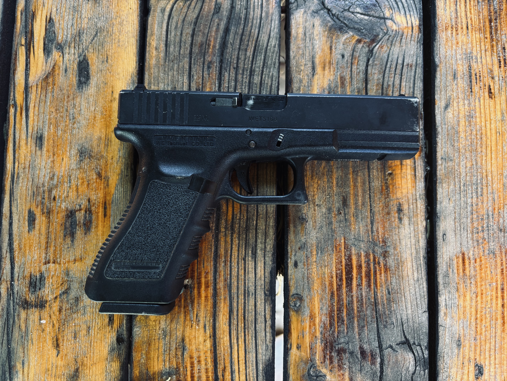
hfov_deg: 67.3
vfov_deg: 53.1
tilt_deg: -85.4
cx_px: 254
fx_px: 381
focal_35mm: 26
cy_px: 190
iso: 160
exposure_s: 1/60
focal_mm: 5.96
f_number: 1.6
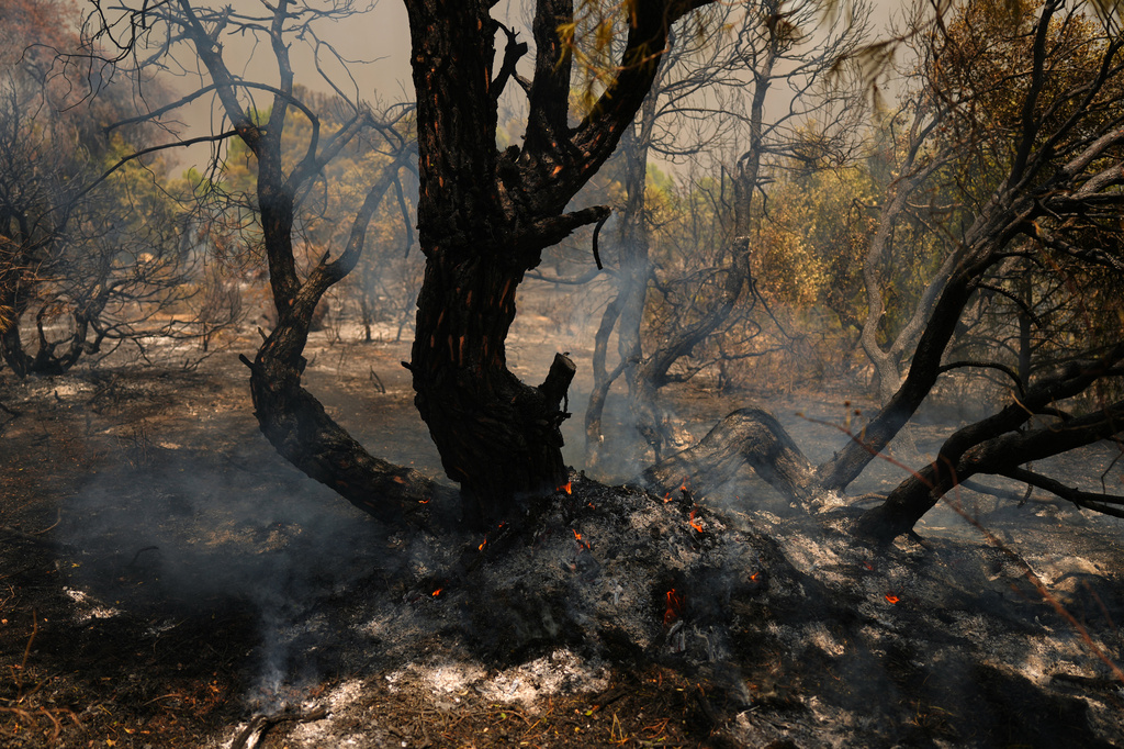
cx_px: 562
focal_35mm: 28
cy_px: 374
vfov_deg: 46.4
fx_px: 874
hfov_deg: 65.5
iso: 50
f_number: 2
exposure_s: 1/2500
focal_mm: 28
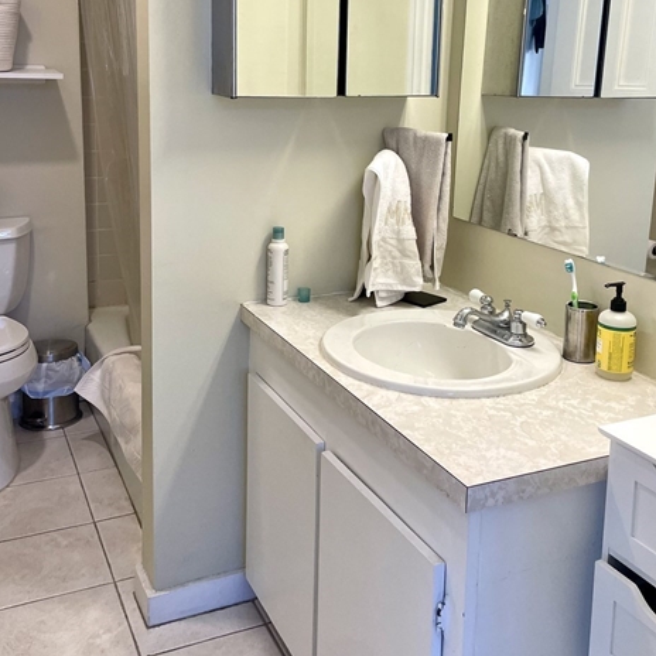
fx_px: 815
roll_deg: -0.1
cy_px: 204
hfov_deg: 43.8
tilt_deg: -8.9
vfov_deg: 43.1
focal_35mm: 38
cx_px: 311
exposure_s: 1/120
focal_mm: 4.2
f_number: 1.6
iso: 100
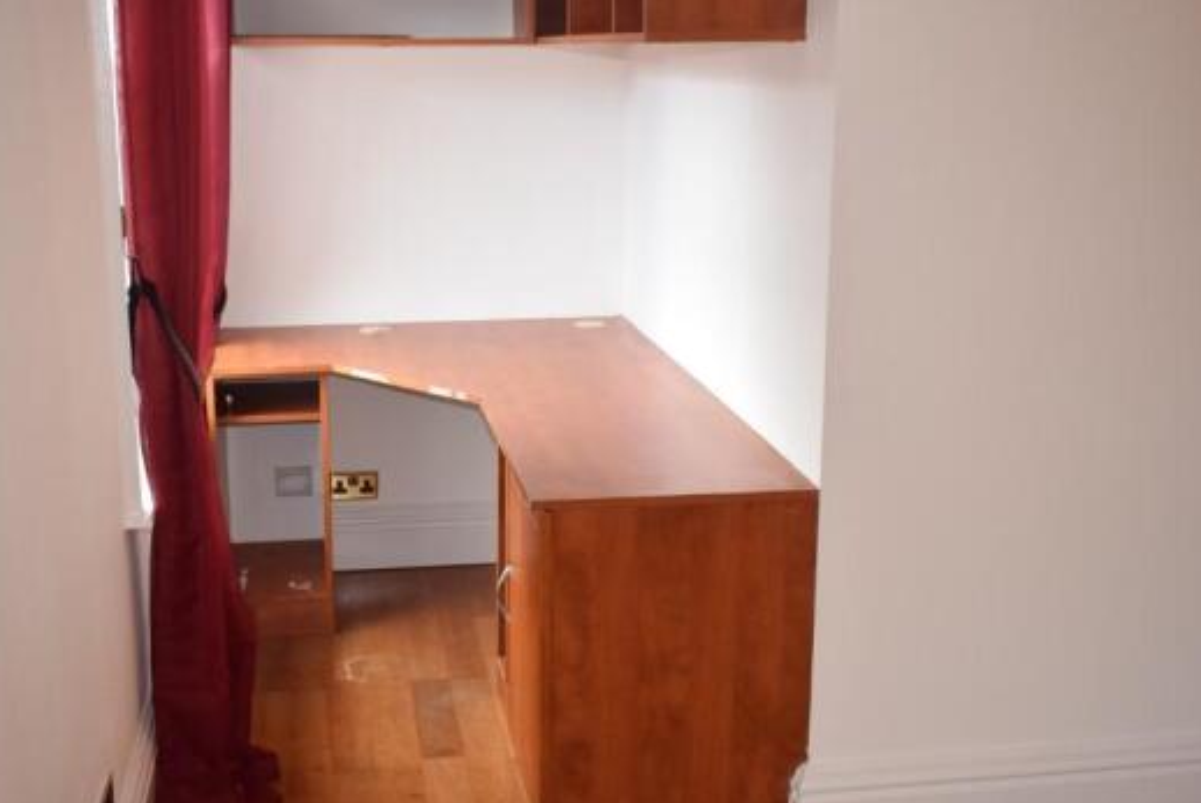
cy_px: 391
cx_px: 507
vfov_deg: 30.8
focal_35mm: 44
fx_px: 1456
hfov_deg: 44.7
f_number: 5
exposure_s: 1/100
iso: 800
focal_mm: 23
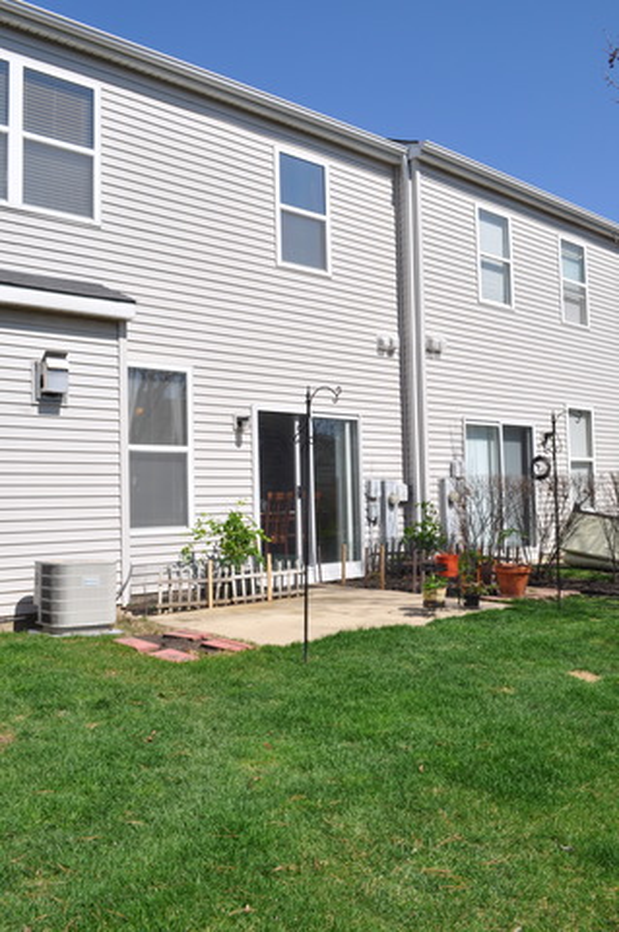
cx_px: 310
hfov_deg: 39.9
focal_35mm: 33
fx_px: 853
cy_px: 466
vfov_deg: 57.3
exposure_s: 1/200
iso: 200
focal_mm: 22
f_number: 14
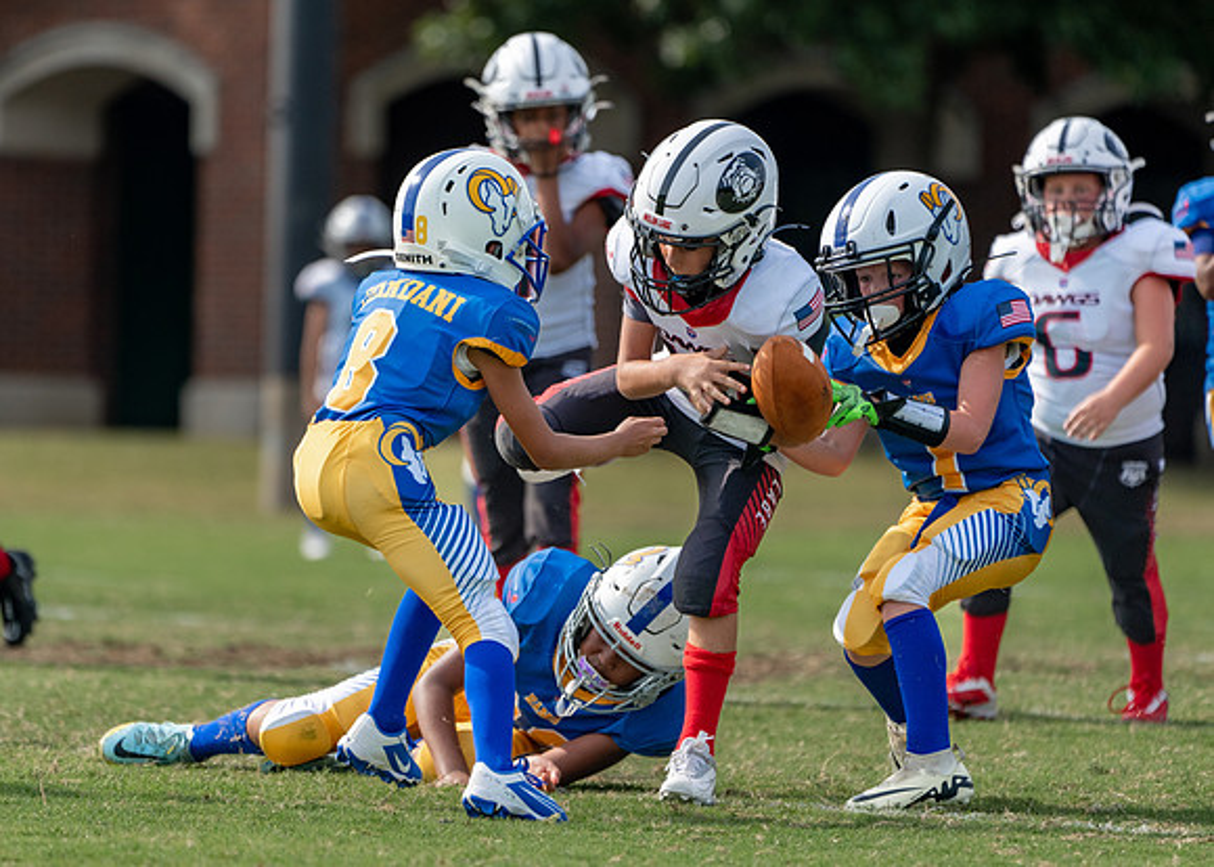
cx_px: 491
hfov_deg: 4.3
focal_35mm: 469
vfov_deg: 3.1
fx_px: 16166
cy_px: 447
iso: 500
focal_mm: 400
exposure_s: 1/2000
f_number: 5.6
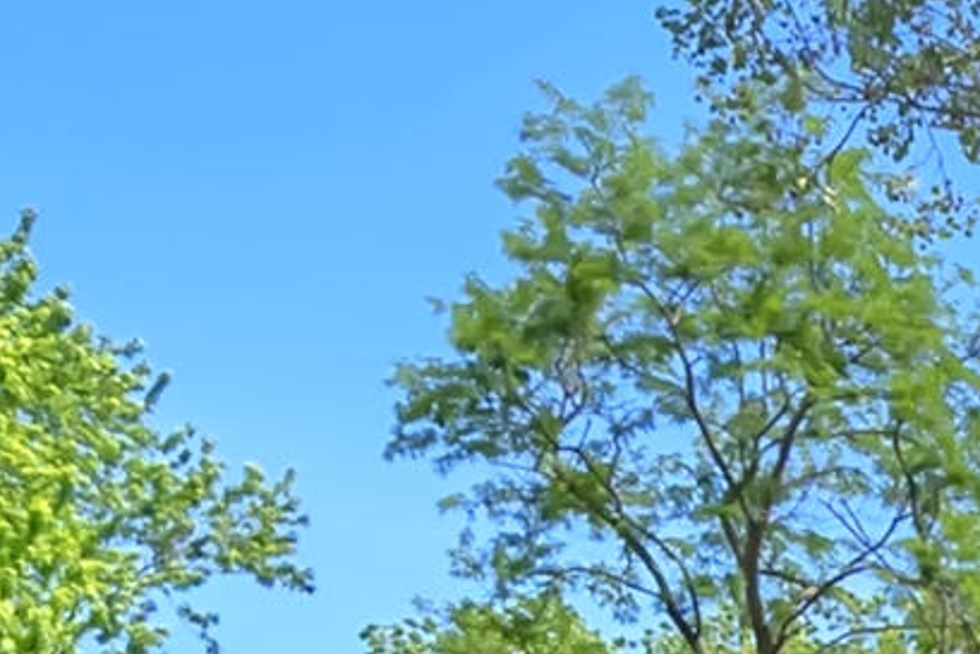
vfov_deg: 8.9
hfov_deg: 12.0
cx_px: 2473
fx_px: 3594
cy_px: 1798
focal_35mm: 132
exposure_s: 1/160
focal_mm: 18
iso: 320
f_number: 8
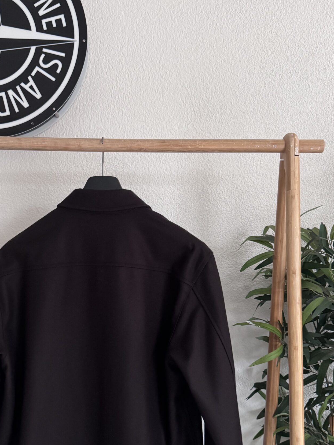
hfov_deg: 38.3
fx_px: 476
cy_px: 265
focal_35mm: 37
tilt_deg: -1.8
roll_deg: -1.4
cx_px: 119
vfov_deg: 49.9
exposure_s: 1/60
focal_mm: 6.76
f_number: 1.78
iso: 800
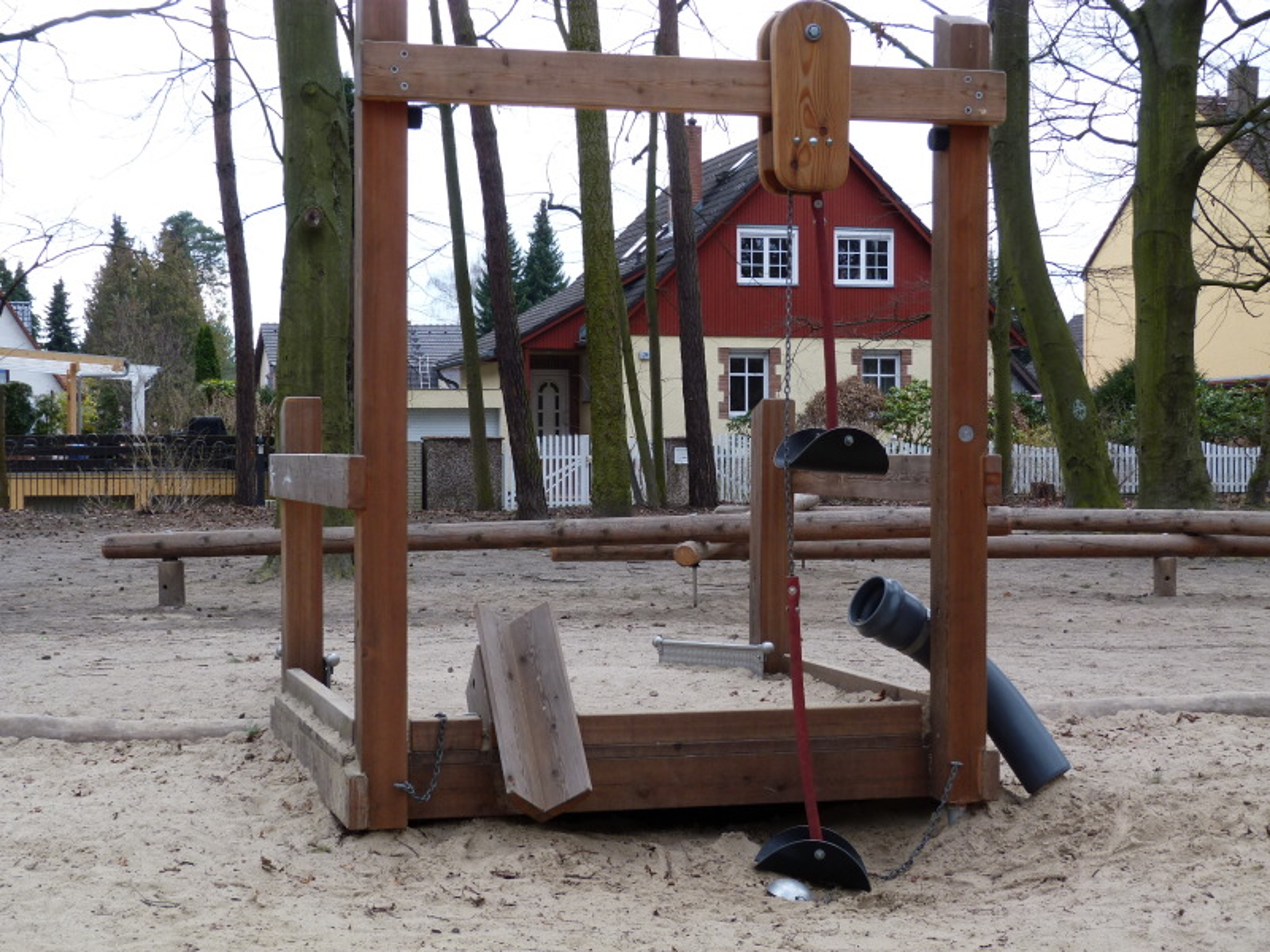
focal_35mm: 58
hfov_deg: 33.2
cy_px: 476
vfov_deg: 25.2
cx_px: 635
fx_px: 2128
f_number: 4
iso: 80
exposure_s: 1/160
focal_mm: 10.5
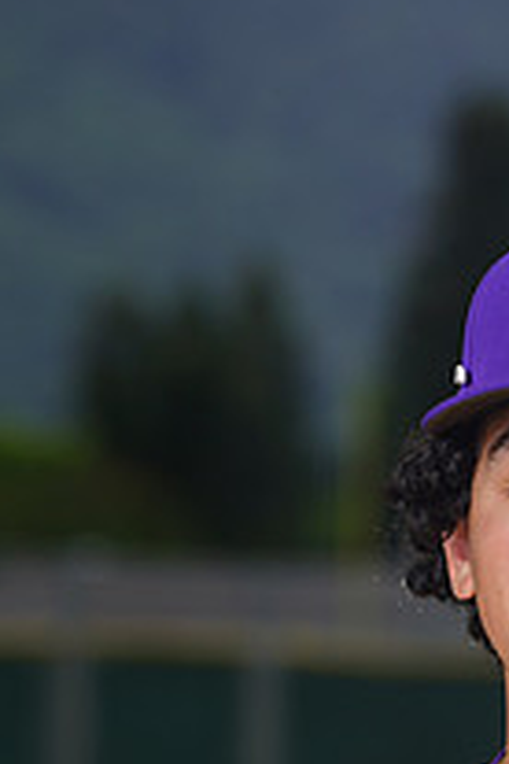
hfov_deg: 2.4
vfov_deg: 3.6
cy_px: 1041
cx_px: 640
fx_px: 12236
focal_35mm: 577
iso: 100
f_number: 8
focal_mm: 206
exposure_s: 1/250
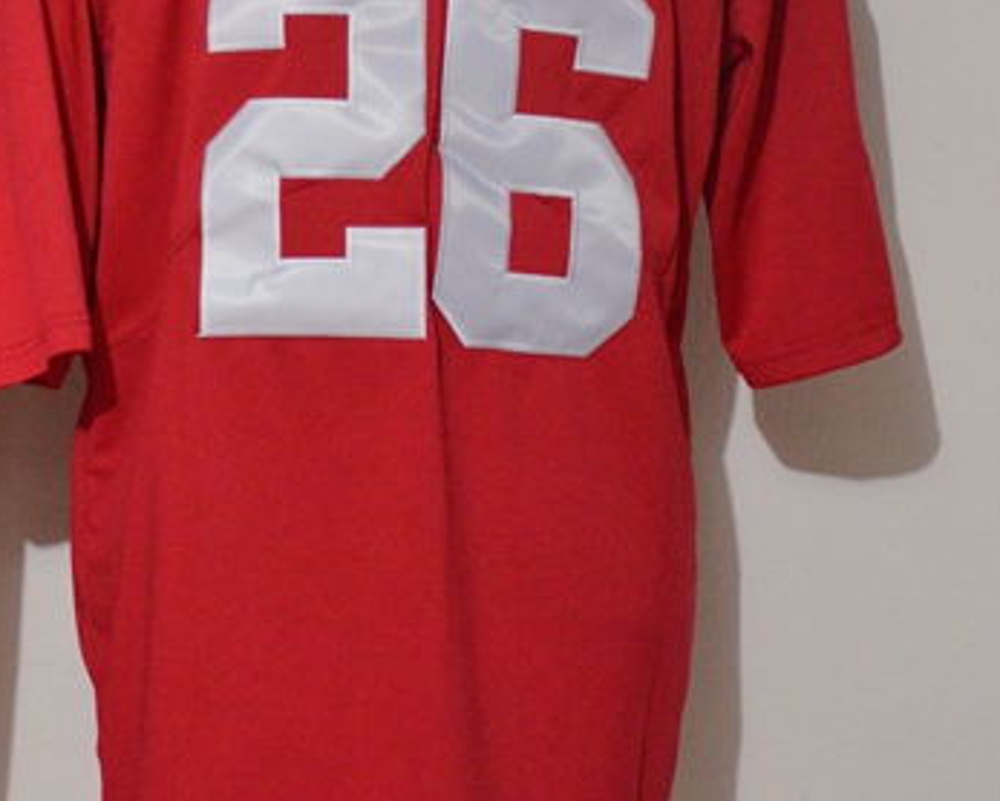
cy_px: 161
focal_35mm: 162
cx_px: -17
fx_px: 4797
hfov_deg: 11.8
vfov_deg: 9.5
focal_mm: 50
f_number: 4.8
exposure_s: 1/15
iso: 4000
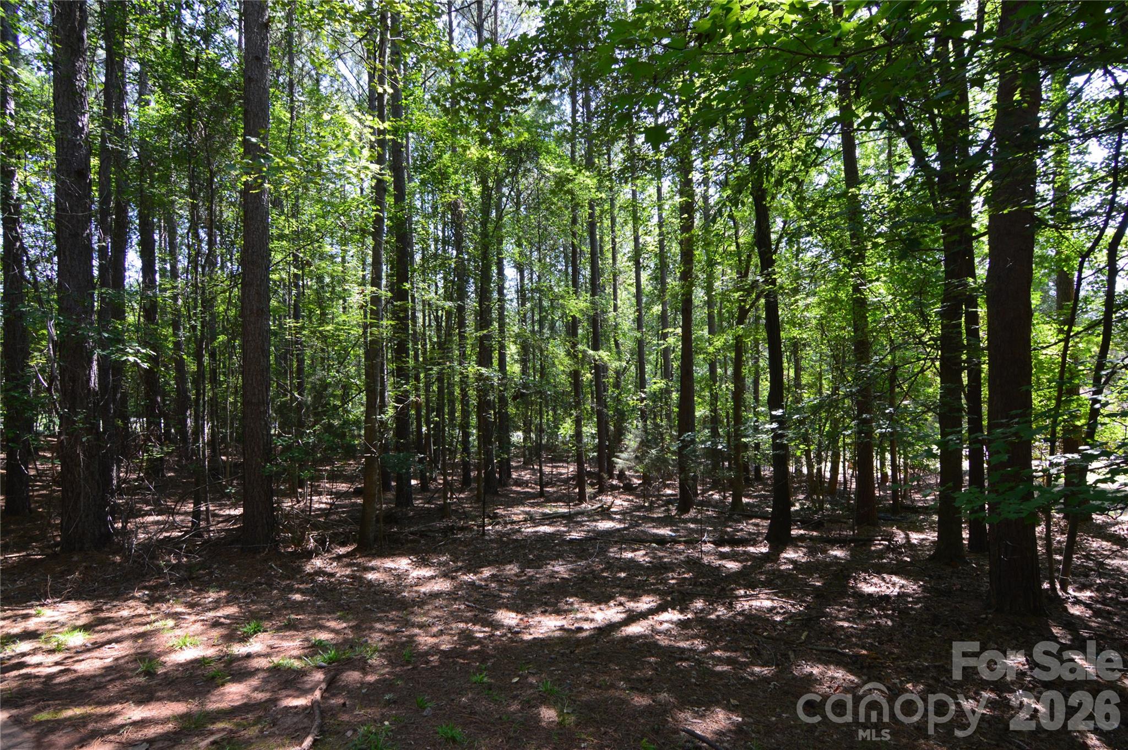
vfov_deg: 71.9
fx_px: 516
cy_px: 375
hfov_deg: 95.0
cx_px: 564
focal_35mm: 16
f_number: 8
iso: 640
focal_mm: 11
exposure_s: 1/60
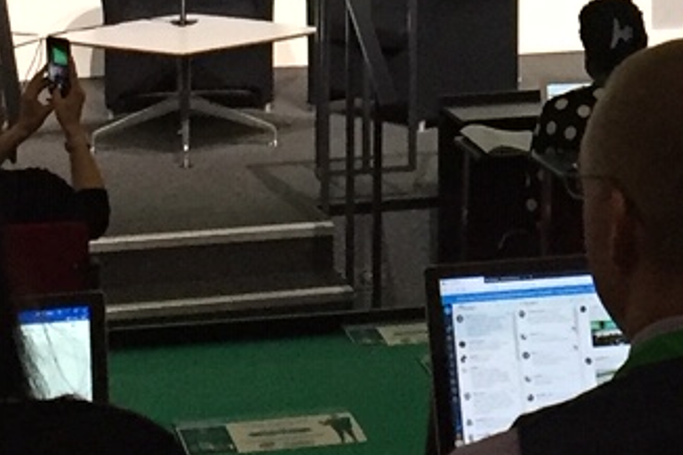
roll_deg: +0.8
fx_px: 2863
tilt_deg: +1.4
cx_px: 662
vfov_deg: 8.6
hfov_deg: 13.4
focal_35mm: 151
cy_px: -424
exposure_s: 1/33
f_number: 2.2
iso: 200
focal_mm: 4.15
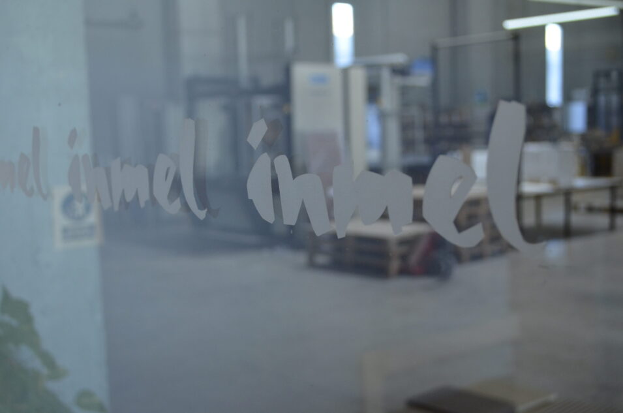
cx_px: 312
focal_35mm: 48
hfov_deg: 41.2
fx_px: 829
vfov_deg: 28.0
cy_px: 206
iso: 800
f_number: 4.8
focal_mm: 32
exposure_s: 1/60
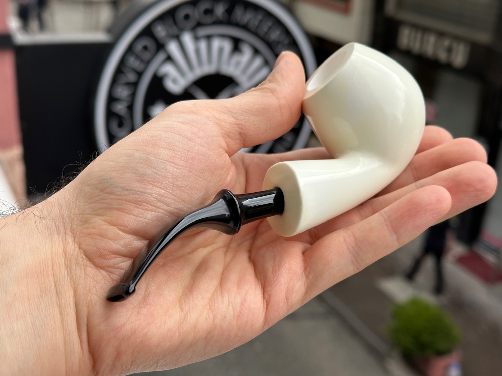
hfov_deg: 39.7
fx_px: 696
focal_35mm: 48
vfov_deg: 30.3
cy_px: 188
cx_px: 251
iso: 64
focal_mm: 6.86
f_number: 1.78
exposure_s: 1/816
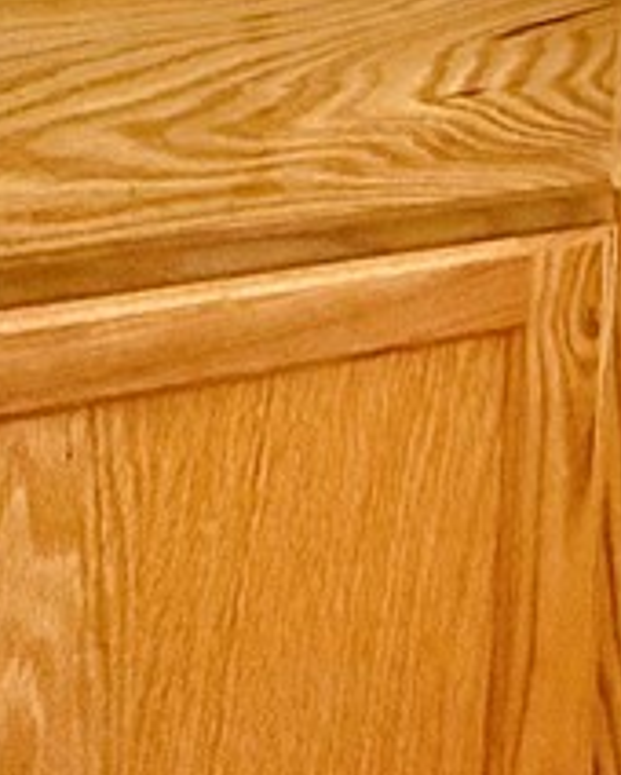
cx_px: 1311
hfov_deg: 16.4
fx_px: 1514
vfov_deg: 24.0
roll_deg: -1.1
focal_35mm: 66
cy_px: -314
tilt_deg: +3.8
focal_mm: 2.22
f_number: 2.2
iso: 200
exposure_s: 1/120
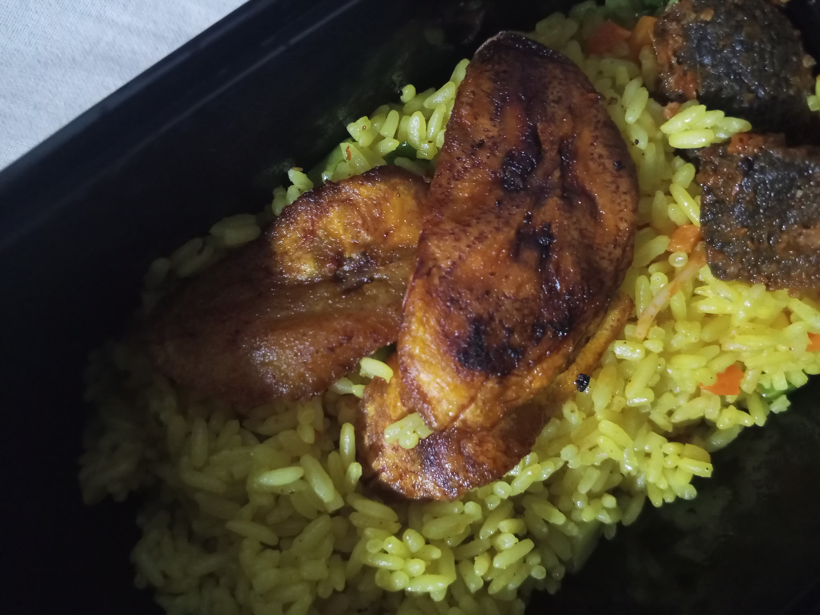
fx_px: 640
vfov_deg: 51.4
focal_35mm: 27
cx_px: 410
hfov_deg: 65.3
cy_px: 308
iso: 10057
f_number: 1.6
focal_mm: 4.19
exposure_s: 1/15
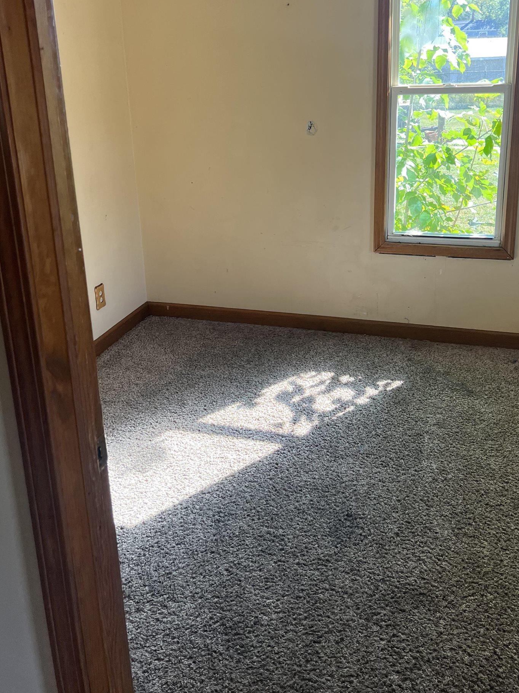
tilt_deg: -15.9
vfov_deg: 54.6
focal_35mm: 33
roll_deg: +1.9
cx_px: 274
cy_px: 254
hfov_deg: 42.9
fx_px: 660
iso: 64
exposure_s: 1/155
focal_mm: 5.7
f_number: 1.5
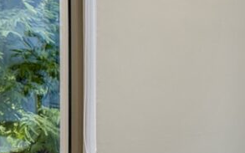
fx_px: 594
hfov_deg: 22.7
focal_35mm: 89
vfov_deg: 14.5
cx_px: 225
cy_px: 139
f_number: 1.7
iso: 59
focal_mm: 4.53
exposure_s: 1/100
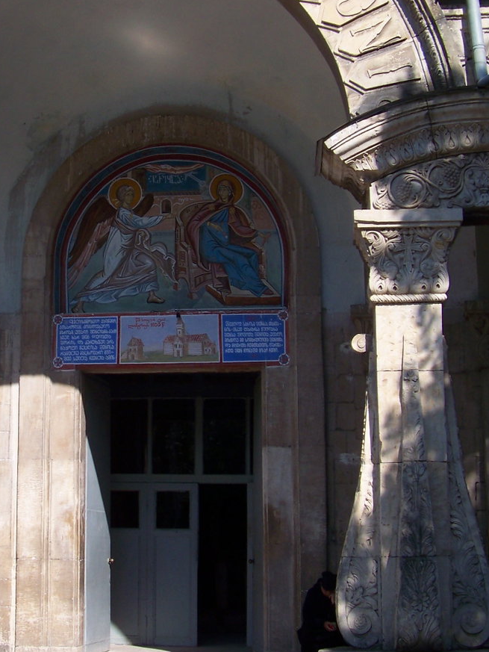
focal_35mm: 66
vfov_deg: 29.4
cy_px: 303
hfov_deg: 22.1
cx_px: 139
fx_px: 1243
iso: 64
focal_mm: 5.85
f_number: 4
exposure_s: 1/500
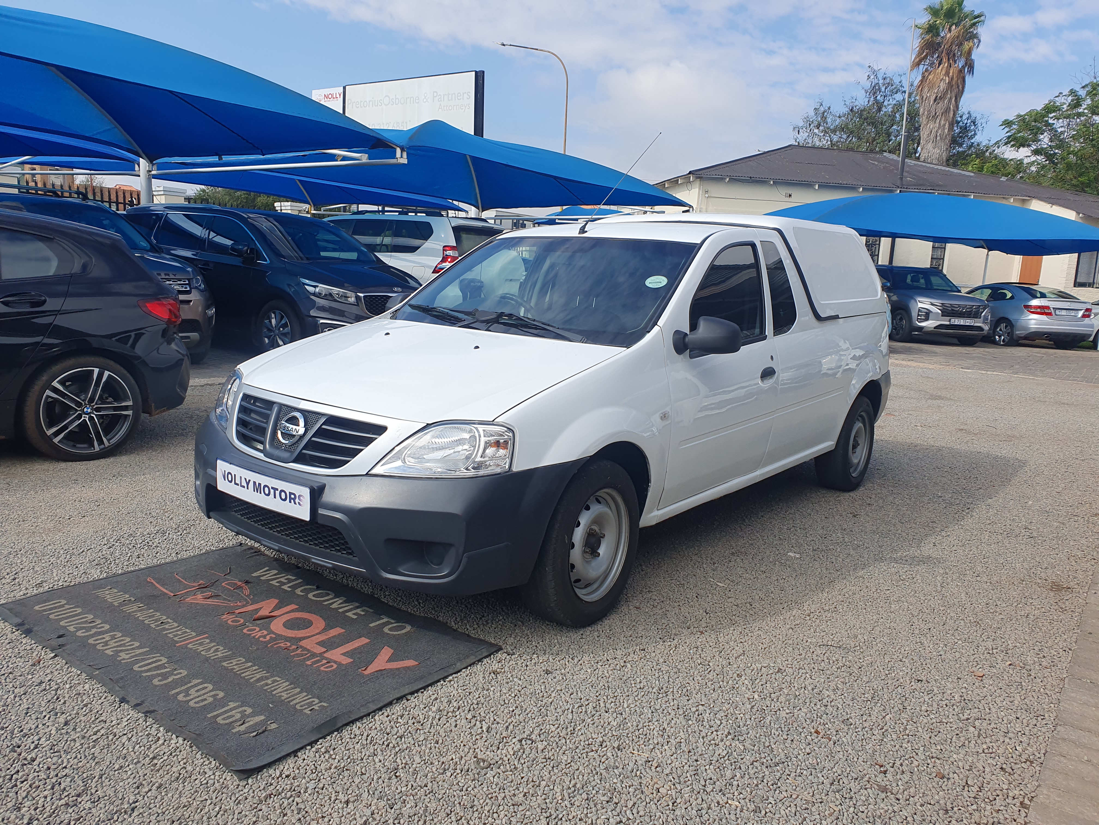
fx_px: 825
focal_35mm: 26
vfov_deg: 53.1
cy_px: 412
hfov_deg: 67.3
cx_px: 550
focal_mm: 4.32
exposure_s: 1/1608
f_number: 2.4
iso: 50
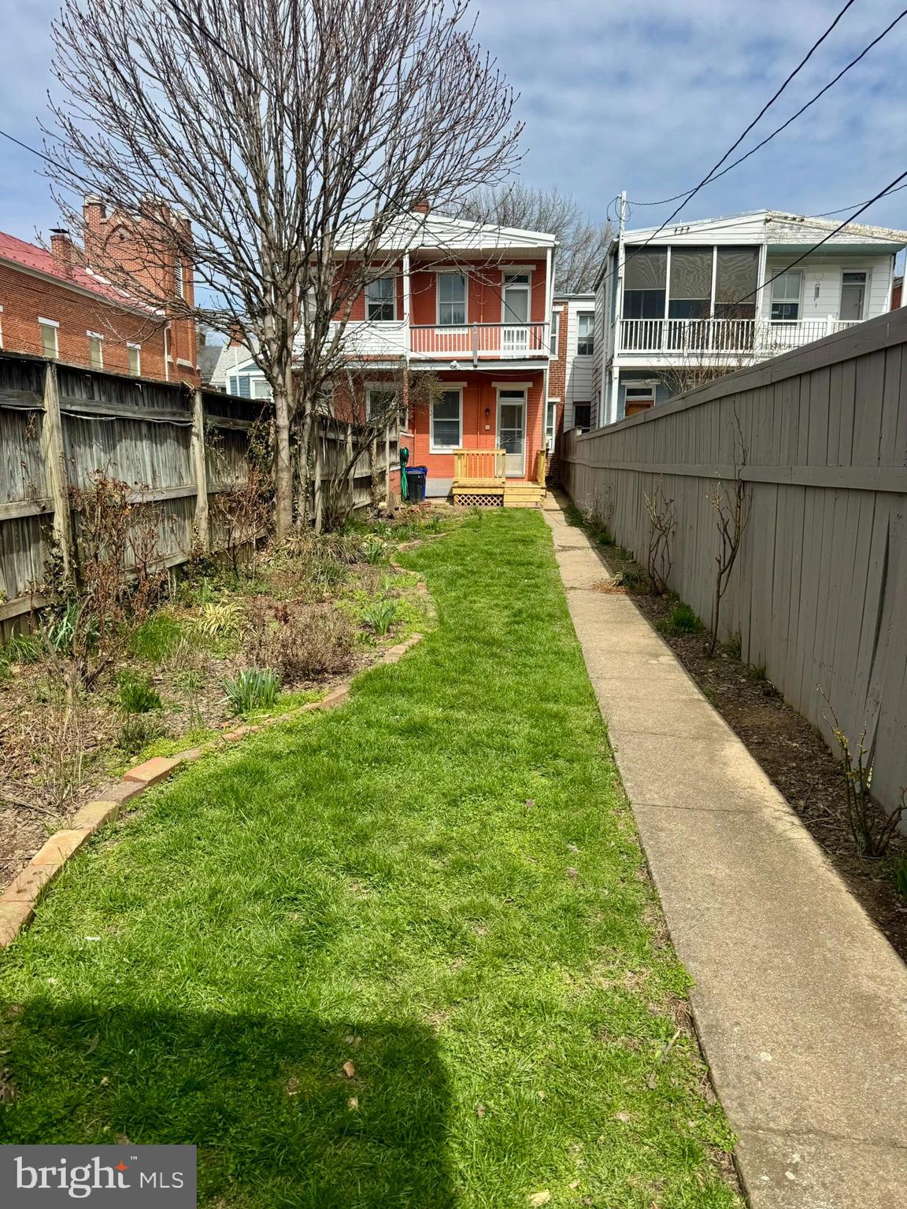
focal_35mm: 24
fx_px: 838
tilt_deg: -9.5
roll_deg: -0.6
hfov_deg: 56.8
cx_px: 454
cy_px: 604
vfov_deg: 71.6
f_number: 1.78
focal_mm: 6.76
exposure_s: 1/4950
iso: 80
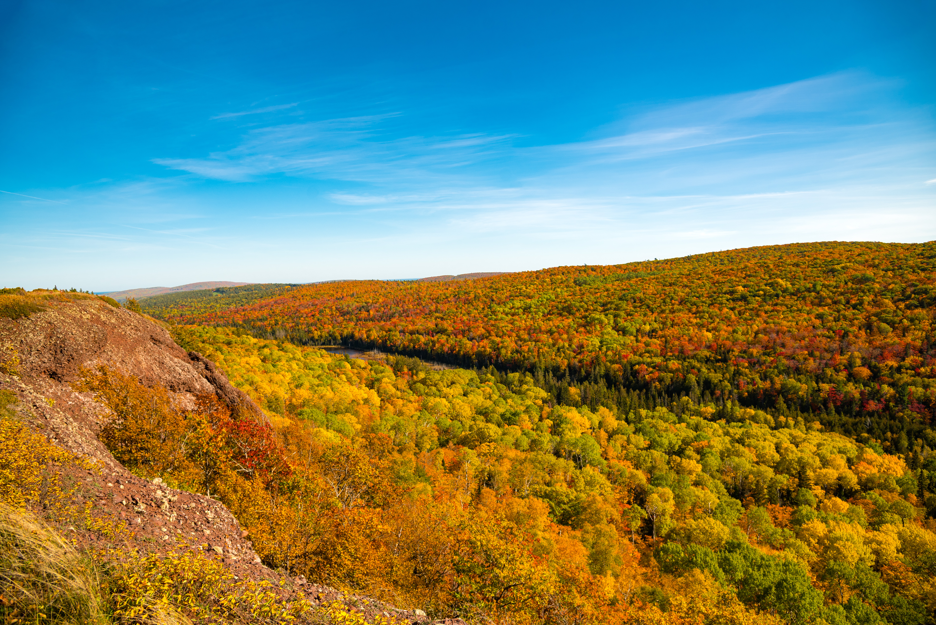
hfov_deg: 73.7
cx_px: 468
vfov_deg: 53.2
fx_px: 624
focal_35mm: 24
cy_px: 312
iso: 100
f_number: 5.6
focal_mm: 24
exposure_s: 1/320
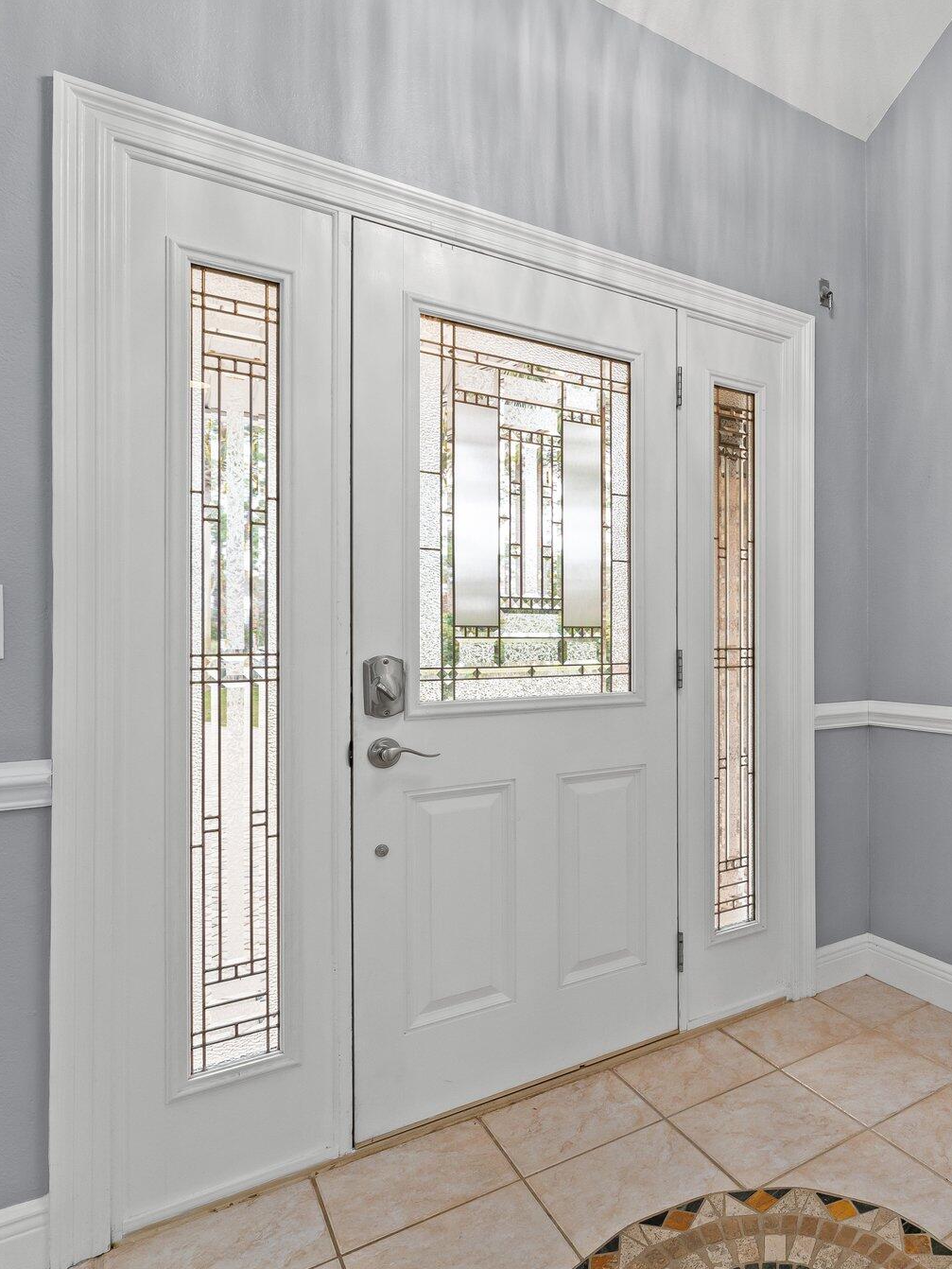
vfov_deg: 76.0
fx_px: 812
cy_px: 628
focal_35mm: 22
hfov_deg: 54.7
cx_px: 814
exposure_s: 1/8
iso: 400
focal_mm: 15.1
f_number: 8
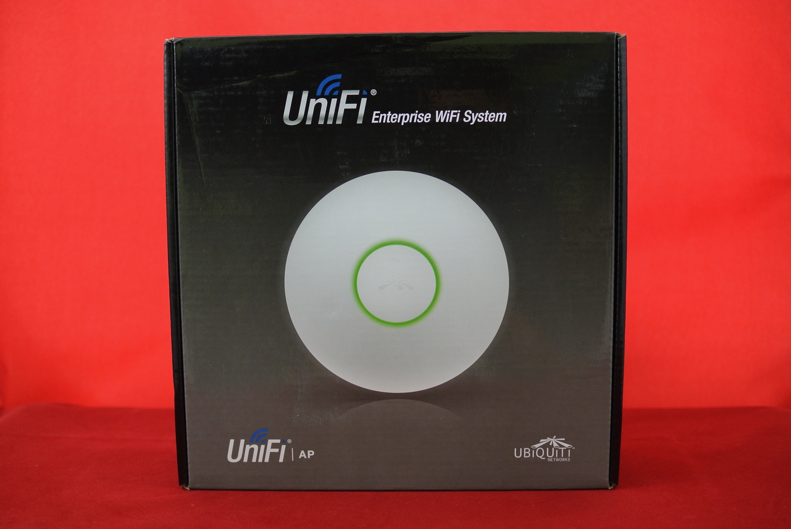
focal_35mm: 49
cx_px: 396
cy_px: 264
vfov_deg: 27.6
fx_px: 1078
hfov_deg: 40.3
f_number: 1.8
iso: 100
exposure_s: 1/20
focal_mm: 18.5
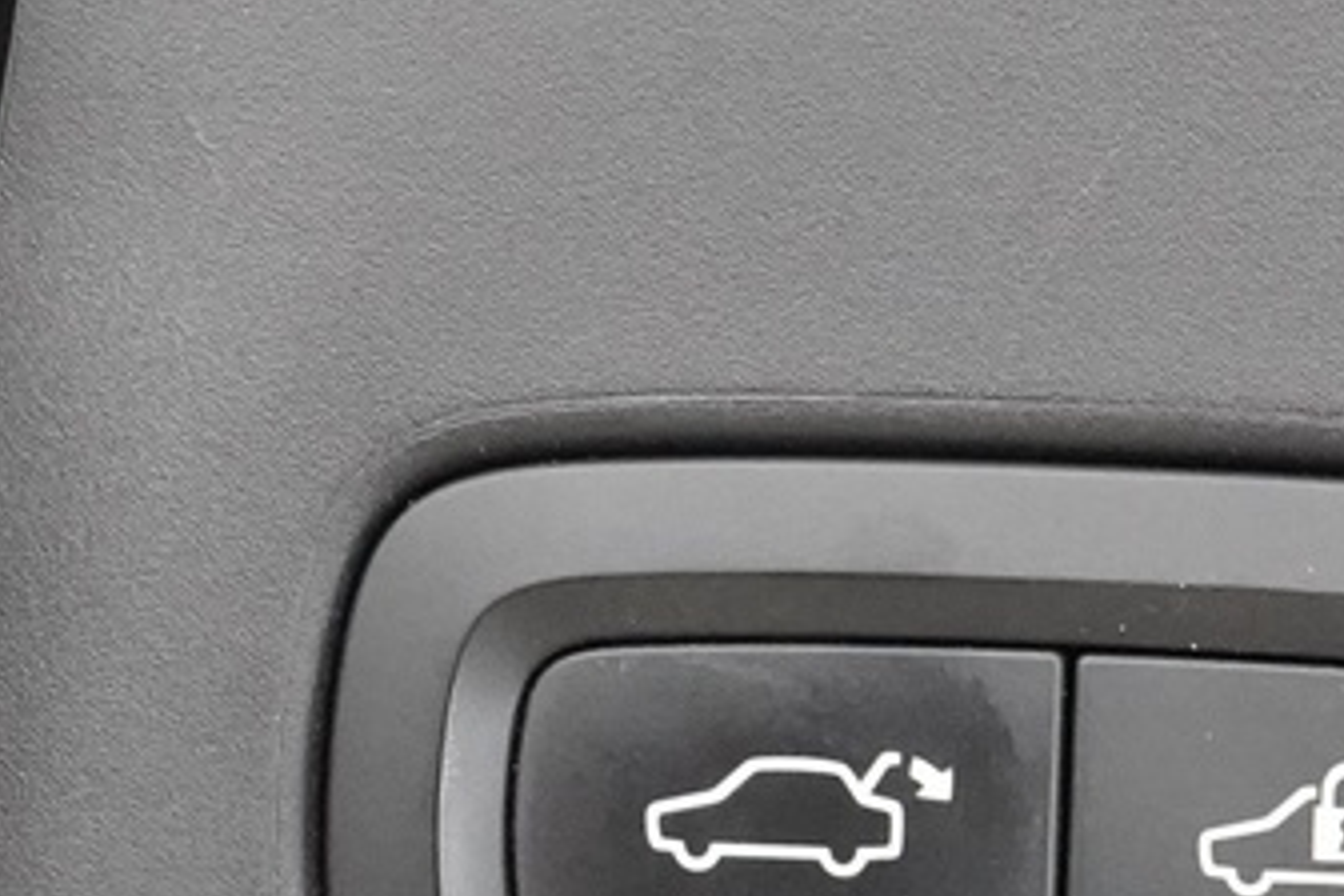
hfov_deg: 15.1
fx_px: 5040
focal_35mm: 135
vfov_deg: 10.1
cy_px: 720
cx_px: 1076
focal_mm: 28
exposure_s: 1/60
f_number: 8
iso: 10000
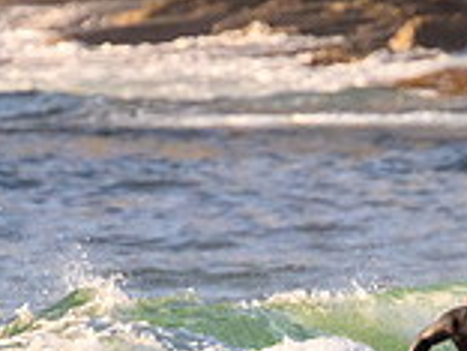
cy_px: 422
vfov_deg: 0.5
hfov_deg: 0.7
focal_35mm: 2862
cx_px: 518
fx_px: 38611
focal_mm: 800
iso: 2000
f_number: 11
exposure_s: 1/2000
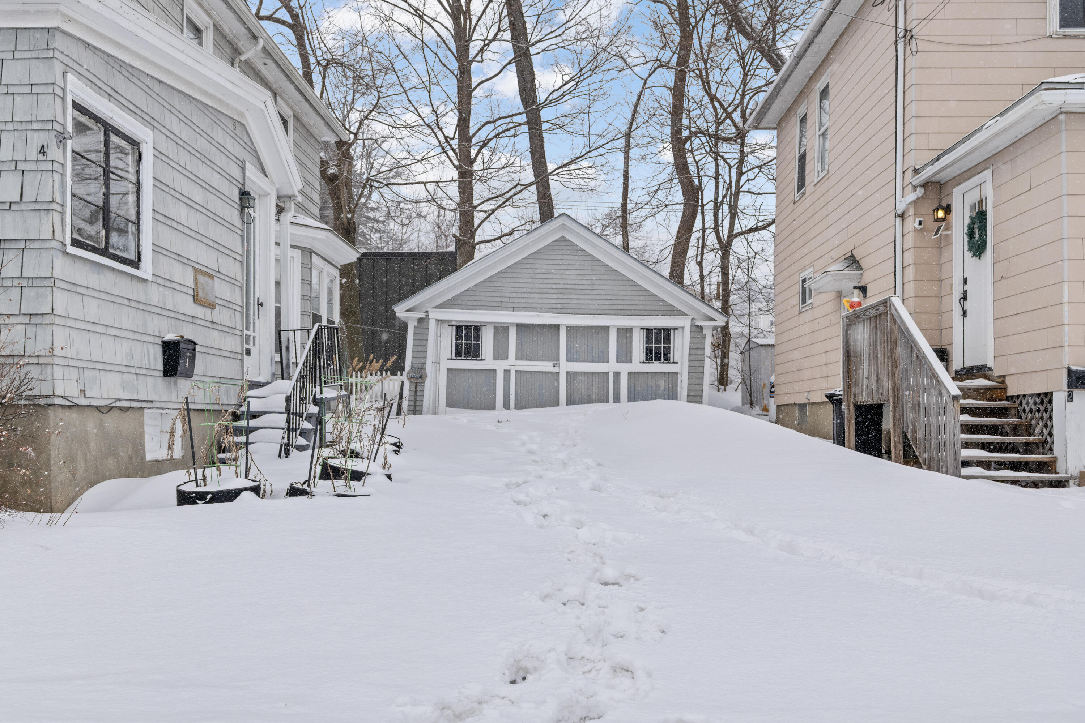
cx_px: 542
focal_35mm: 35
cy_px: 362
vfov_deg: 37.9
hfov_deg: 54.4
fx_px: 1055
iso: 640
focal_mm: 35
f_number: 8
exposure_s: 1/800
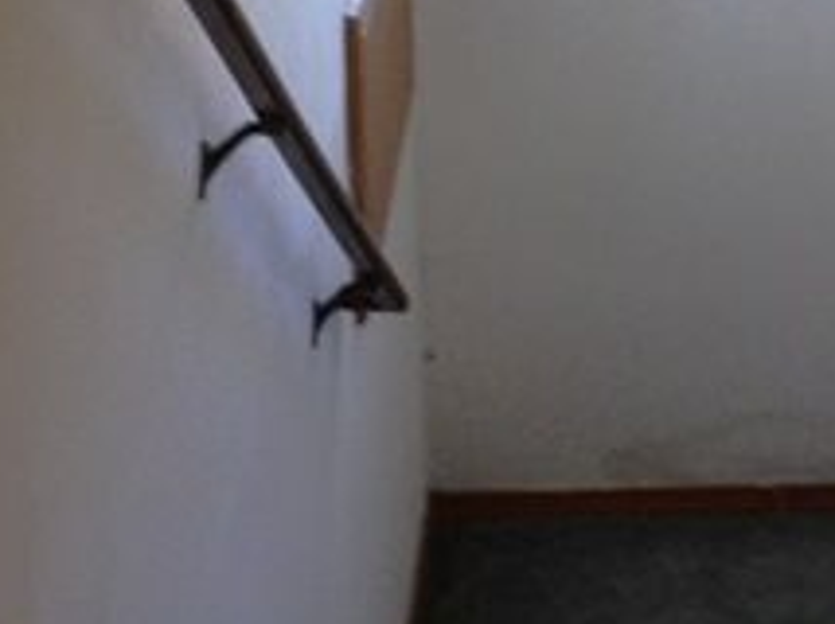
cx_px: 866
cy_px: -456
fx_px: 3807
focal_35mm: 158
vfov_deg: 9.0
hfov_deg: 12.3
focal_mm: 4.13
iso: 64
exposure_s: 1/20
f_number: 2.4
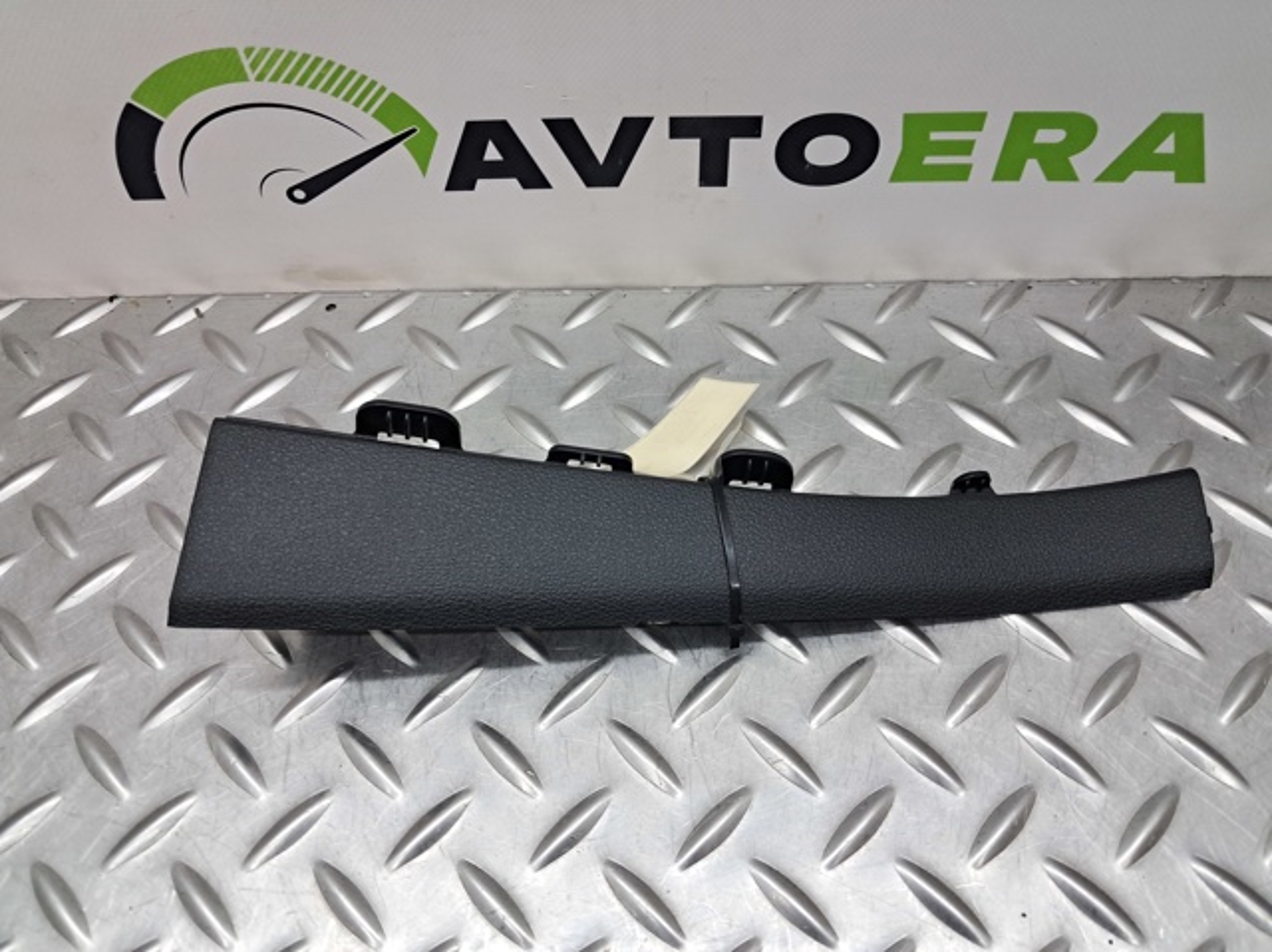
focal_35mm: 27
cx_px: 636
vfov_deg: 51.3
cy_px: 476
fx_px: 991
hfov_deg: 65.4
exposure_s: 1/50
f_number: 1.8
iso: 80
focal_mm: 4
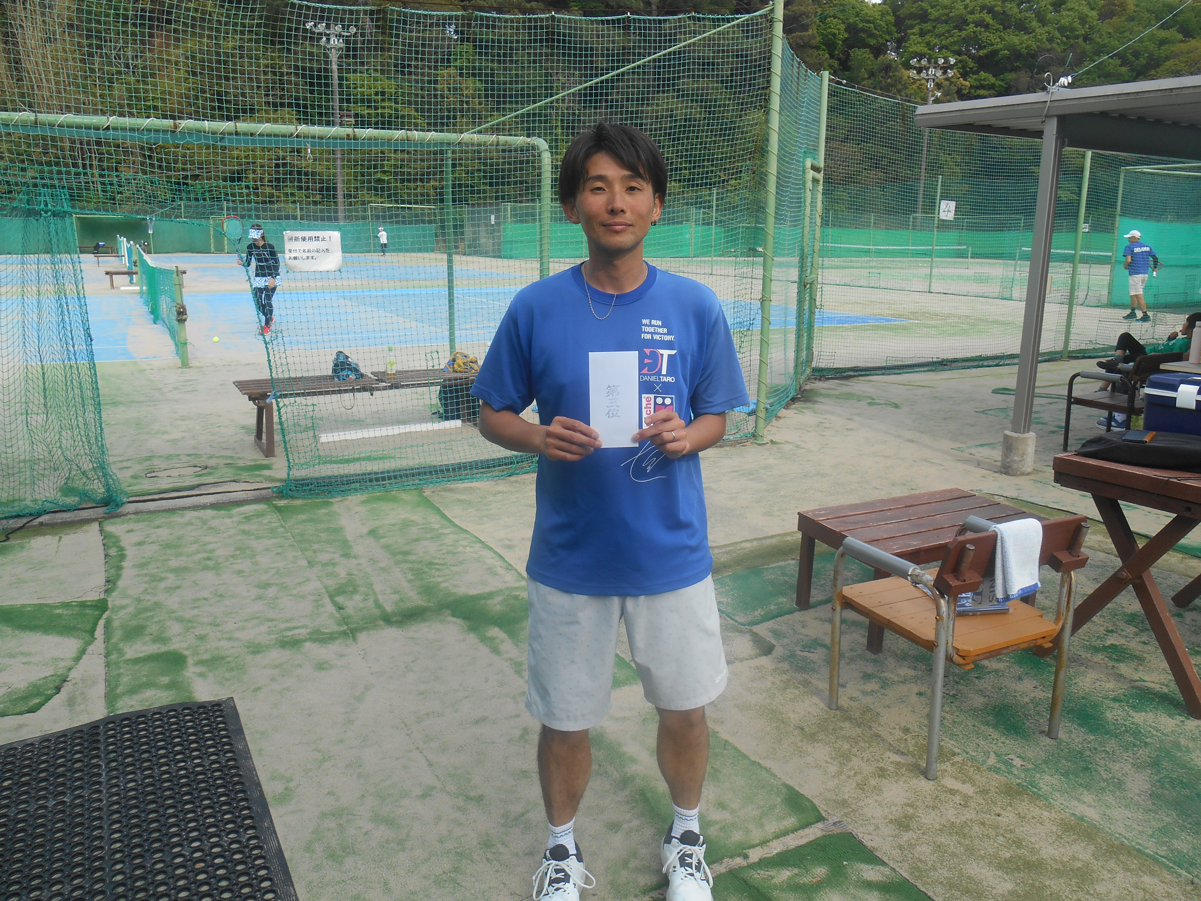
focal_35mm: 26
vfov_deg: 53.1
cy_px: 450
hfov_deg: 67.3
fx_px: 902
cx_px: 600
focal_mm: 4.7
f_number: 3.4
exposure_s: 1/250
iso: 80
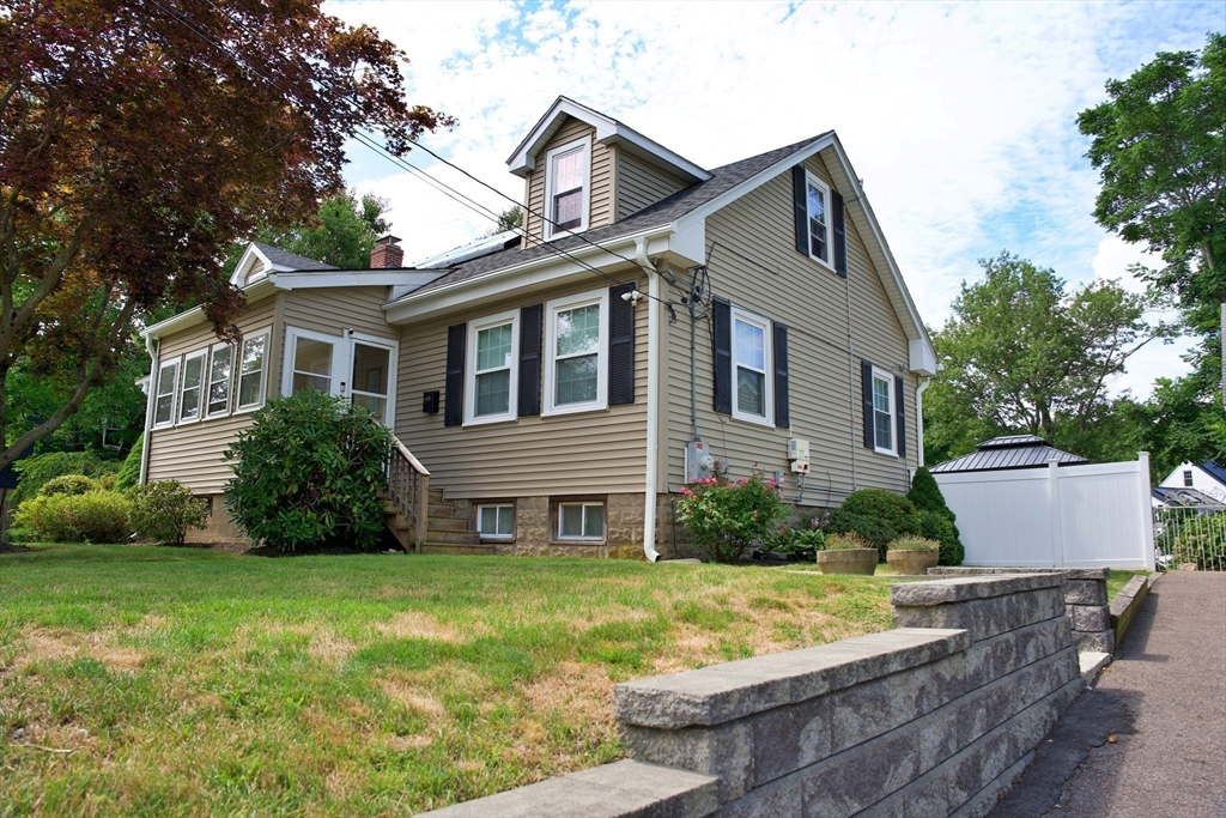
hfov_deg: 73.7
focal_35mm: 24
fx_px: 817
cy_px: 409
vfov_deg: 53.1
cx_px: 613
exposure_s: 1/250
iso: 100
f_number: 5
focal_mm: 24
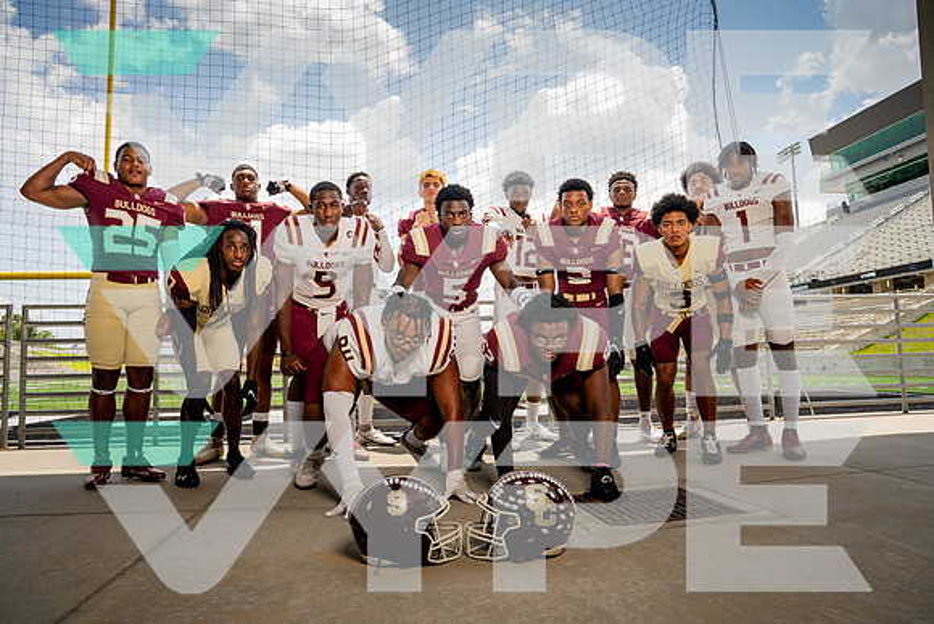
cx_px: 467
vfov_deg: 53.2
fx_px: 623
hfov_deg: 73.7
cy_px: 312
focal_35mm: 24
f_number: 6.3
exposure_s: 1/200
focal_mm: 24
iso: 125
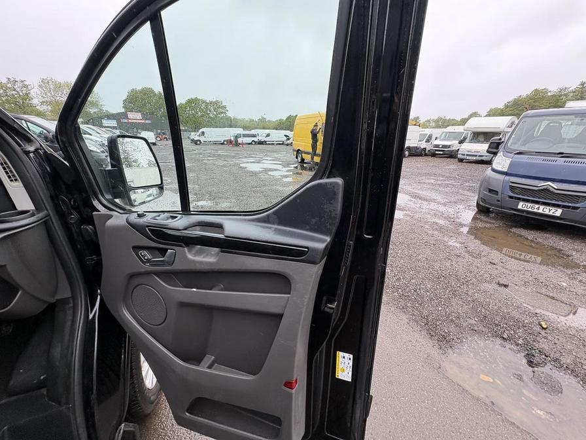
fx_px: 237
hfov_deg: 102.1
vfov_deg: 85.7
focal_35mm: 14
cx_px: 293
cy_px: 220
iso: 64
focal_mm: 2.22
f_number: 2.2
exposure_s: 1/155
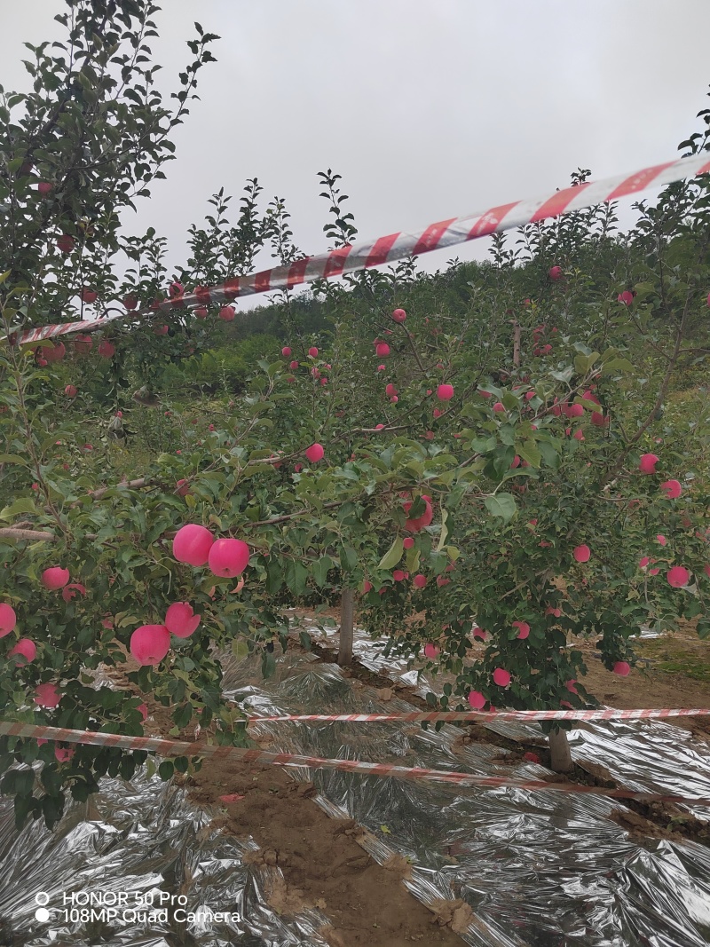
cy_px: 474
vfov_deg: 73.9
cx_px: 355
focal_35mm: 23
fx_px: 629
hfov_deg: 58.9
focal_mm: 5.52
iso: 219
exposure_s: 1/2000
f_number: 1.9
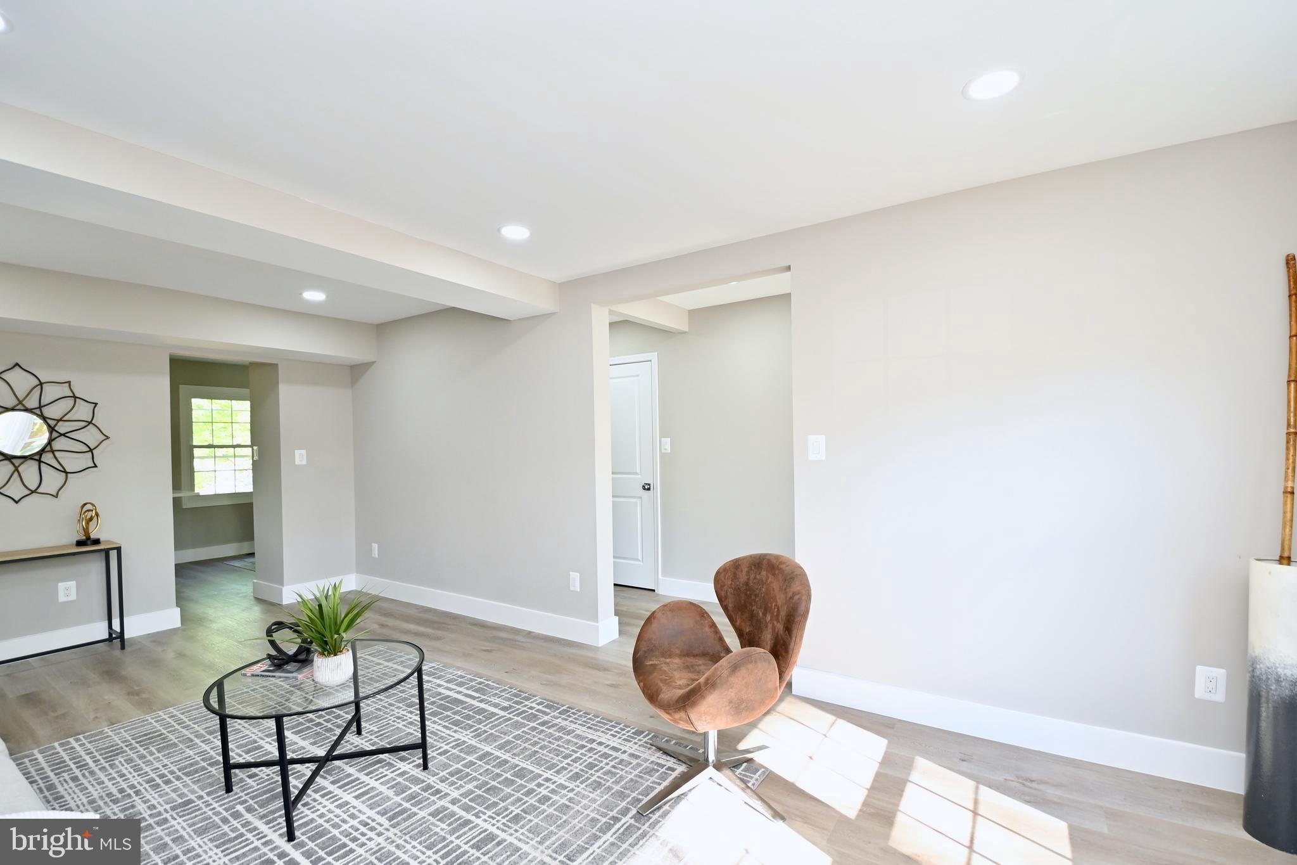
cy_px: 432
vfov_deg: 77.3
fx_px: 540
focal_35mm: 15
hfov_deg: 100.4
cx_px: 648
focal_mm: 10
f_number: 7.1
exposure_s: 1/25
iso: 320
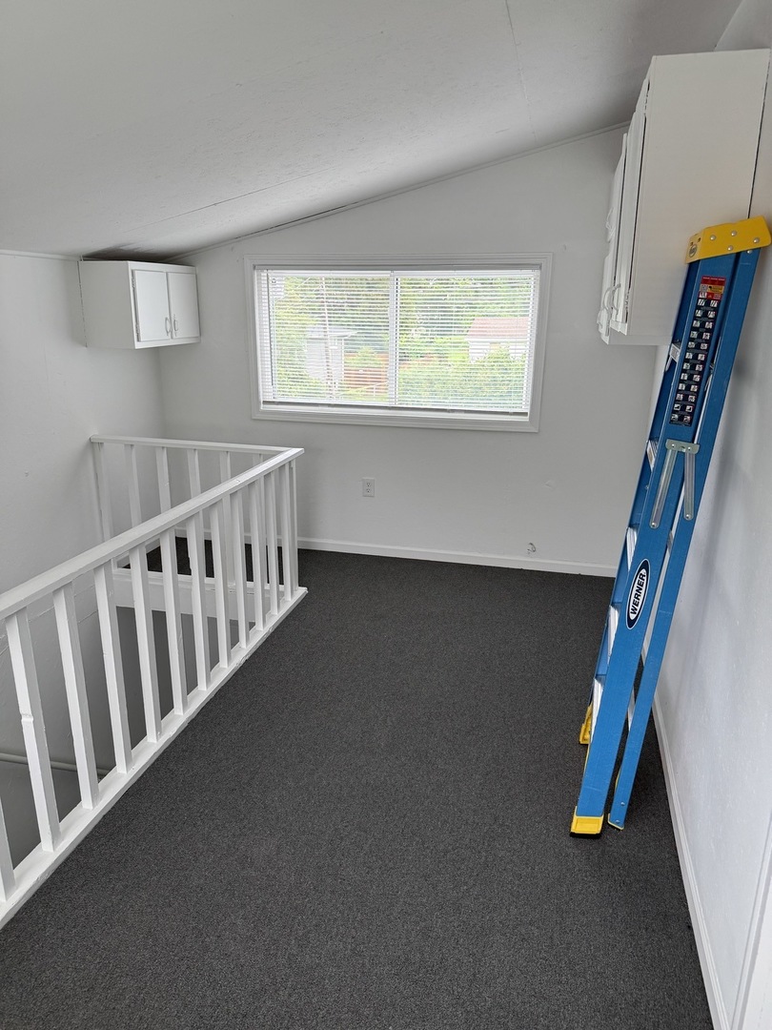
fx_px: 714
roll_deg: -0.5
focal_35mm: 24
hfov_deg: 56.8
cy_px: 515
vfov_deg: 71.6
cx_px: 386
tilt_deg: -15.4
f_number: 1.78
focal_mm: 6.76
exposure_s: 1/230
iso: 125
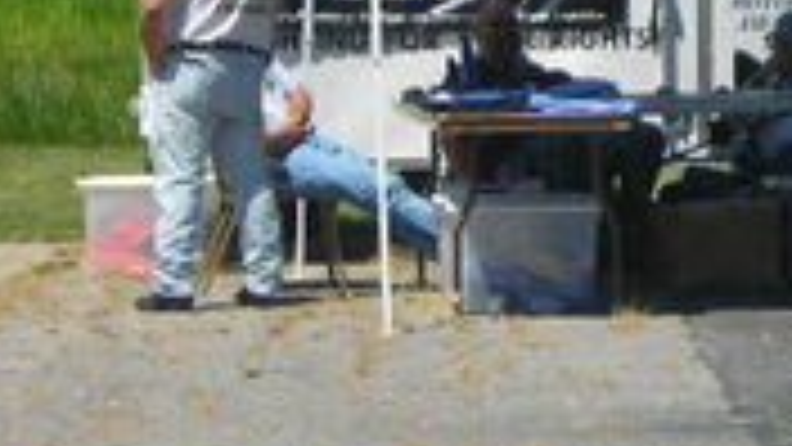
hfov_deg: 7.5
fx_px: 6048
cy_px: 36
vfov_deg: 4.2
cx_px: 788
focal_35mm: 288
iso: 50
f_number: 5.3
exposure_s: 1/225
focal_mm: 19.2
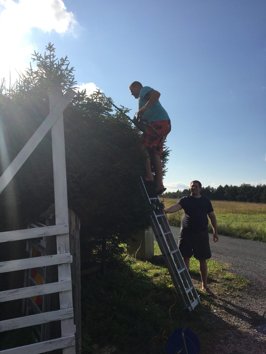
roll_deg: -0.8
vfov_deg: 61.7
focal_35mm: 29
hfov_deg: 48.2
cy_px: 177
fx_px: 297
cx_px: 133
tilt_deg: +5.4
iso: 25
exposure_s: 1/2653
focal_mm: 4.15
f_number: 2.2
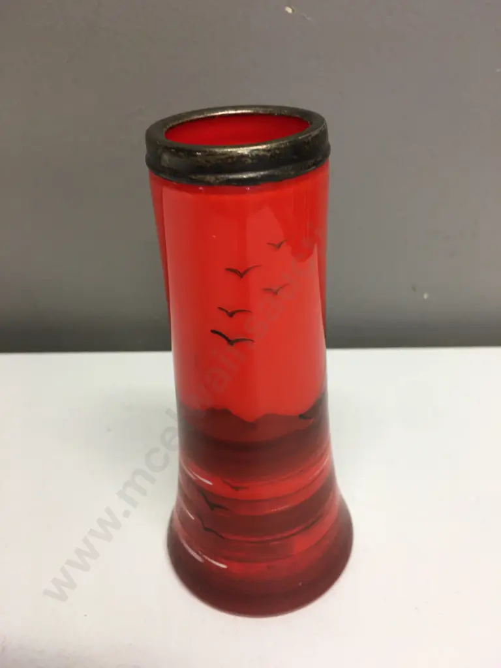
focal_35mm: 29
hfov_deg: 48.2
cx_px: 250
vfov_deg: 61.7
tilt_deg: -31.3
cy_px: 334
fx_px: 560
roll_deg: +1.4
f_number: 2.2
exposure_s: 1/33
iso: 50
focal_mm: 4.15
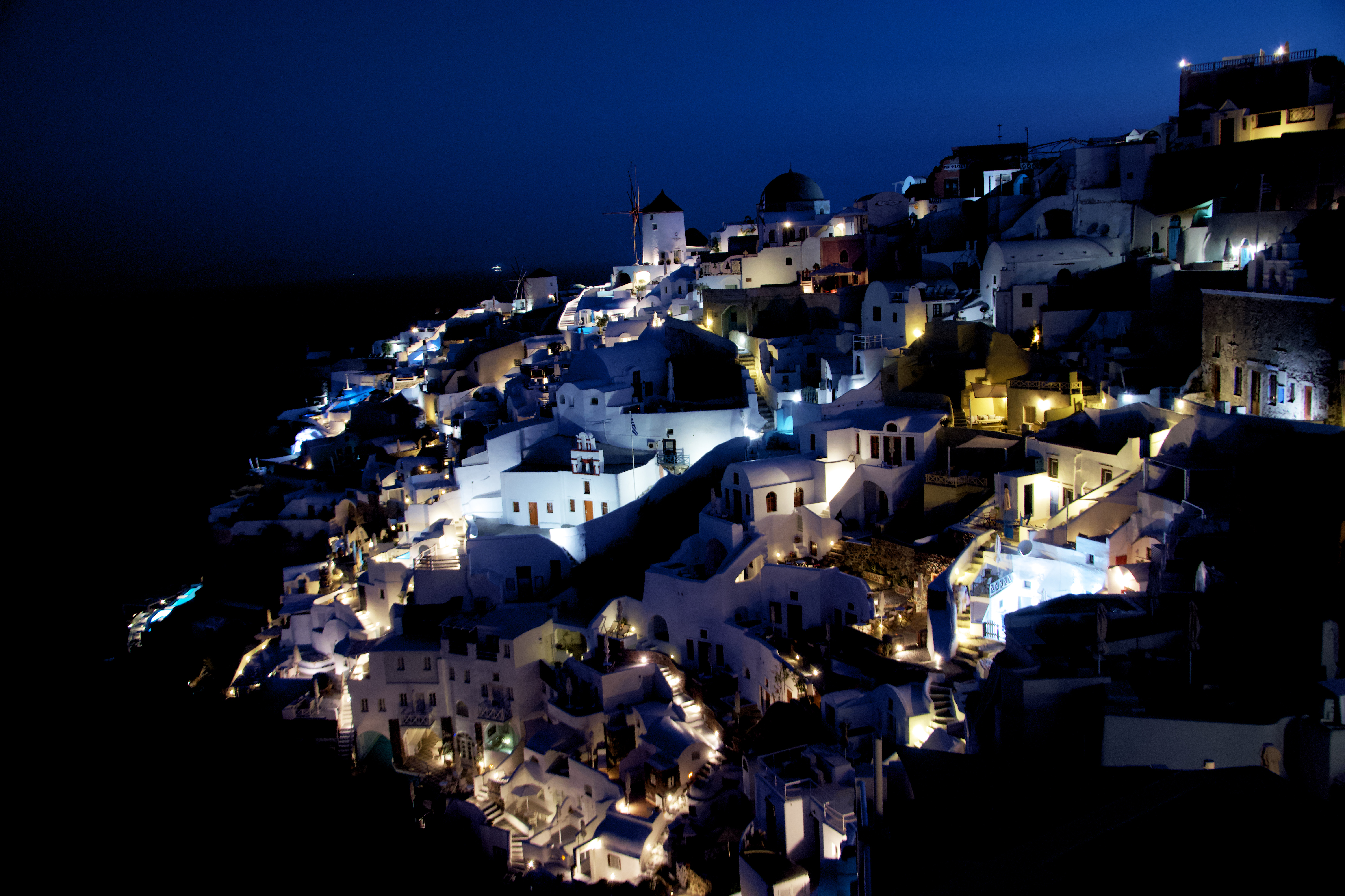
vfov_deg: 40.0
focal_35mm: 33
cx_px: 672
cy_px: 448
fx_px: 1233
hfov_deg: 57.2
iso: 800
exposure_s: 1/3
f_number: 3.8
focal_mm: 22
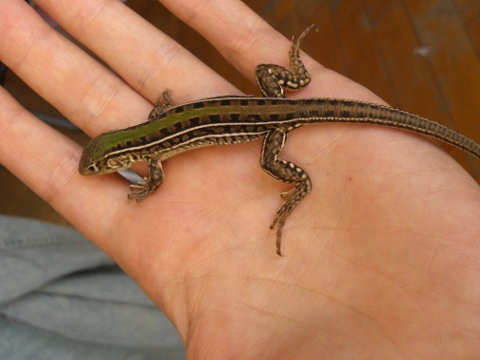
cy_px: 139
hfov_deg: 39.7
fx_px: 665
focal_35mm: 48
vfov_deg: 30.2
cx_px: 249
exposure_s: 1/100
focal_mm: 6.3
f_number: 3.1
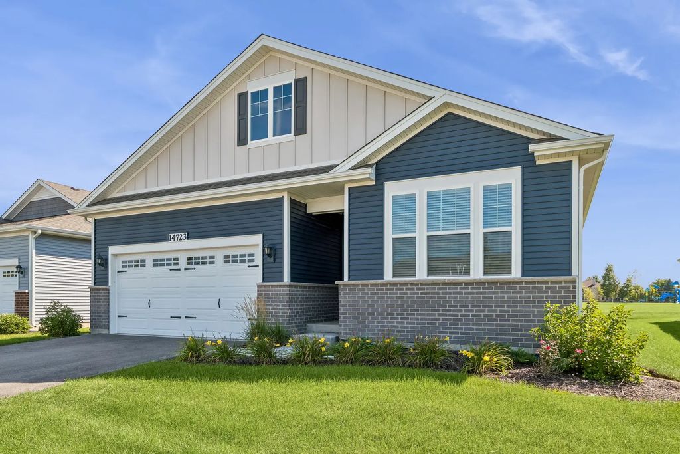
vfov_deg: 59.5
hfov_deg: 81.2
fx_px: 397
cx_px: 340
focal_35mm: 21
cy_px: 227
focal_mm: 14
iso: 250
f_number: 8
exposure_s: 1/500
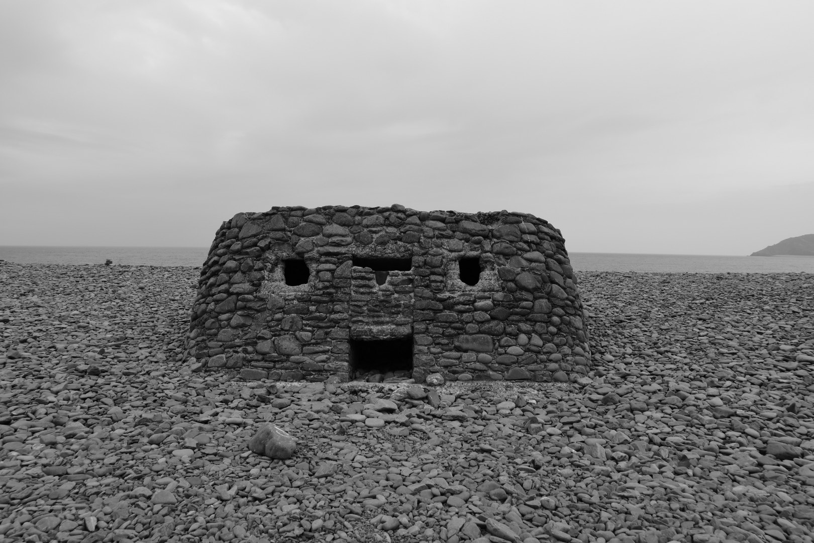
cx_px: 407
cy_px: 272
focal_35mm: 21
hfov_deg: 81.2
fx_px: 475
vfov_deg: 59.5
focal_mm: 14
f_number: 9
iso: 125
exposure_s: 1/250
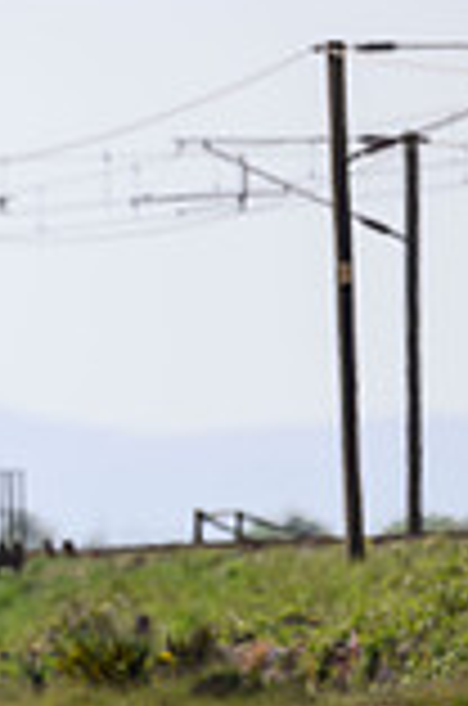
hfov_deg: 0.9
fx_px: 29025
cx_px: -684
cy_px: 803
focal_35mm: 1482
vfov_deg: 1.4
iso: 500
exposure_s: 1/4000
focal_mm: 400
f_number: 4
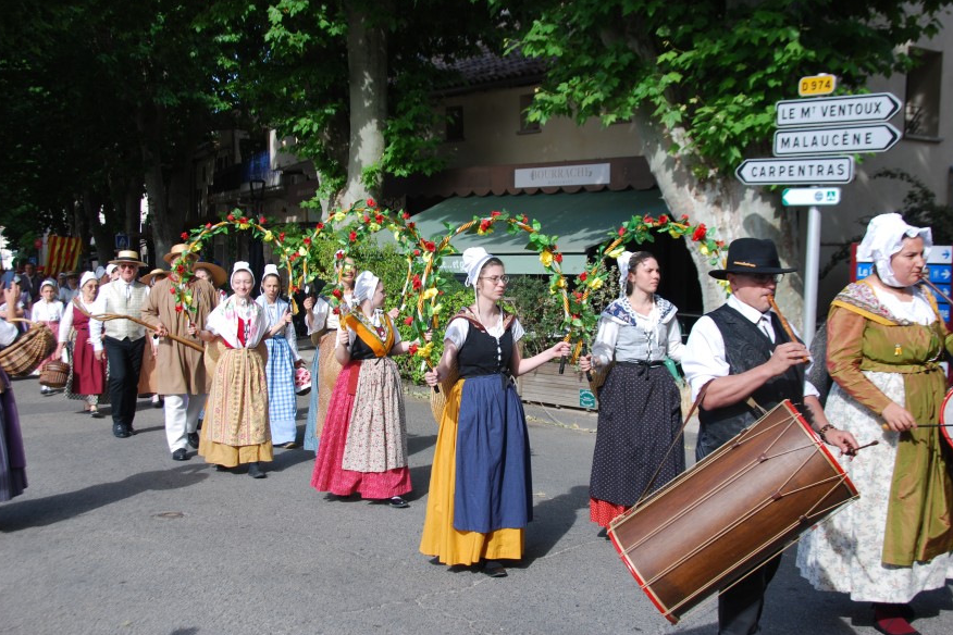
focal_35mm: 43
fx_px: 1138
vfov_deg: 31.2
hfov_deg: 45.4
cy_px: 320
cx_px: 475
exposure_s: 1/200
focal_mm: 28
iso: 100
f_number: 7.1
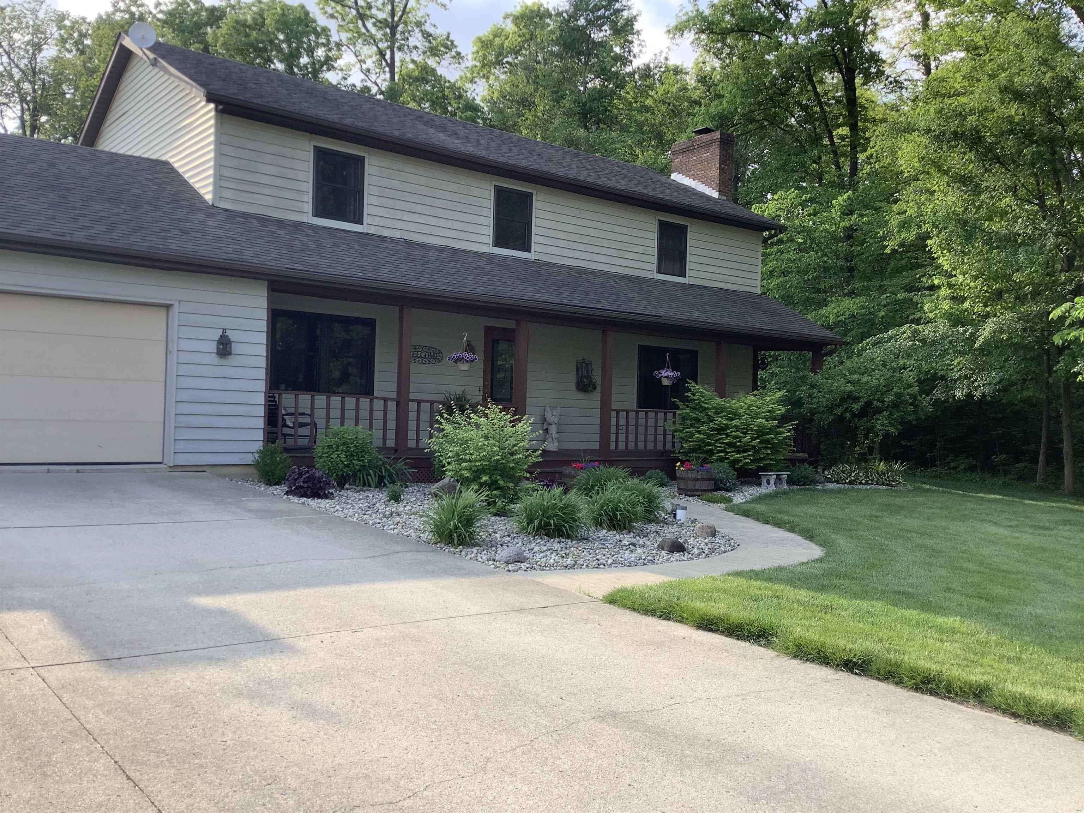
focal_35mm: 31
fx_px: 971
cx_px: 542
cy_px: 406
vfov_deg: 45.4
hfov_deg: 58.4
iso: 25
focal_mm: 3.3
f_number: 2.4
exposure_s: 1/275
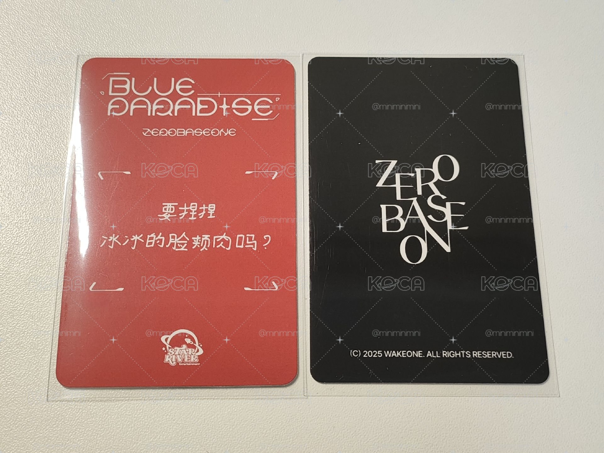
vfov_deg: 40.7
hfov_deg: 52.6
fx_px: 611
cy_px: 226
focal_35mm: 35
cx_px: 302
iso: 54
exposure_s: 1/60
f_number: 1.79
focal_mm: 4.71
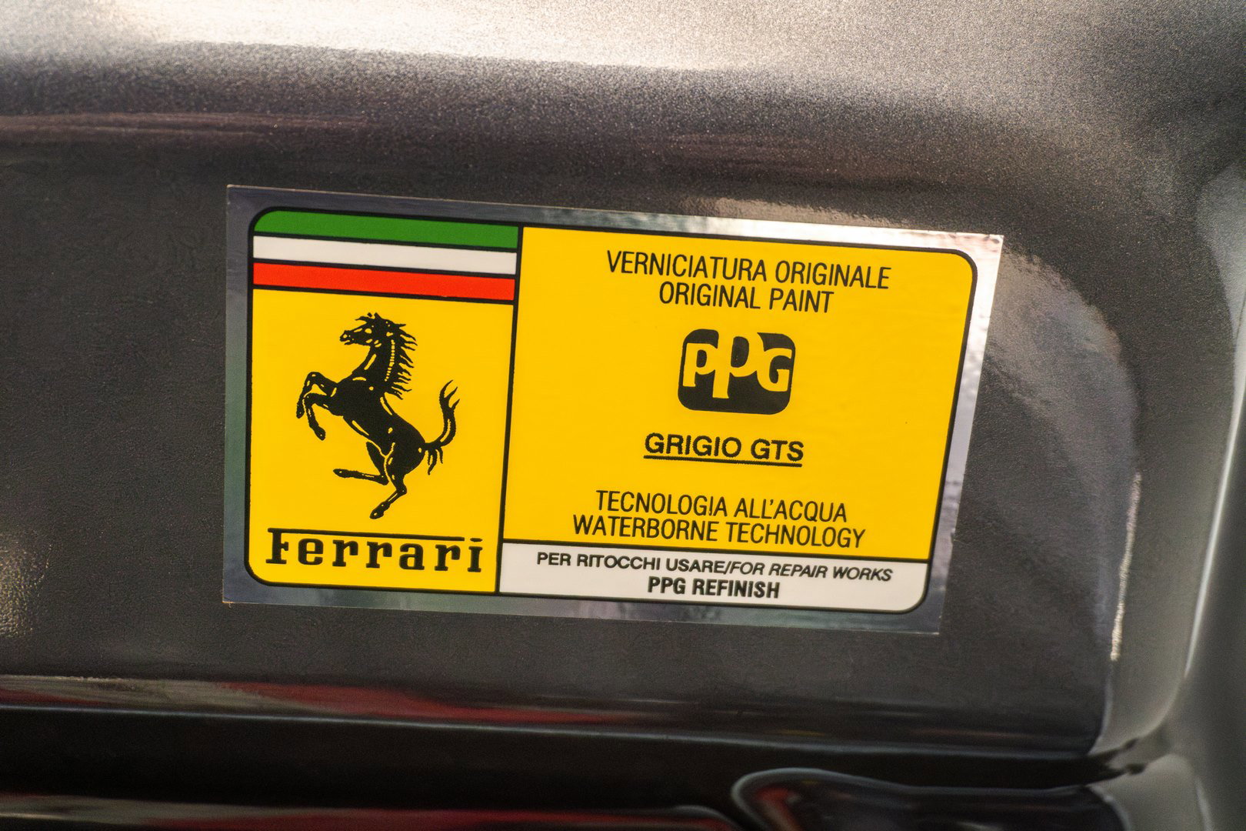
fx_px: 1921
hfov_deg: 35.9
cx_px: 623
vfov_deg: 24.4
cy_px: 416
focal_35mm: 56
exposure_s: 1/160
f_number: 5.6
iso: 4000
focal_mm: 37
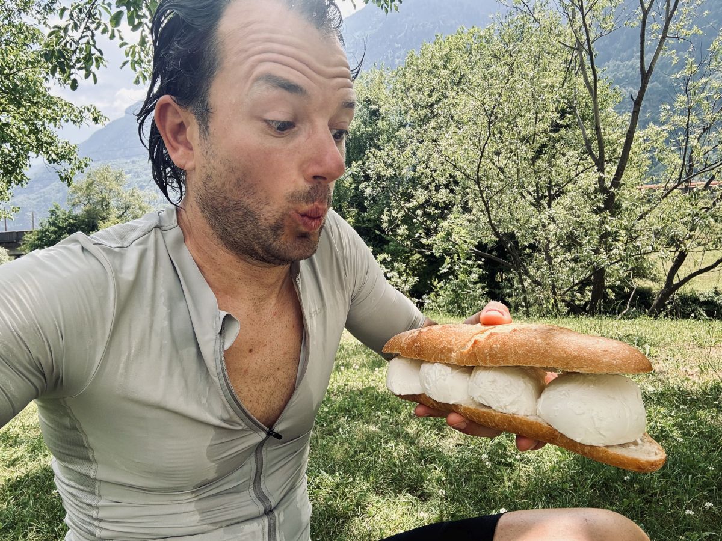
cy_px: 270
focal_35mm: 23
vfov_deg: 58.9
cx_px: 361
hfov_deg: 73.9
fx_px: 480
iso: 25
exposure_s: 1/215
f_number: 1.9
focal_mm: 2.69
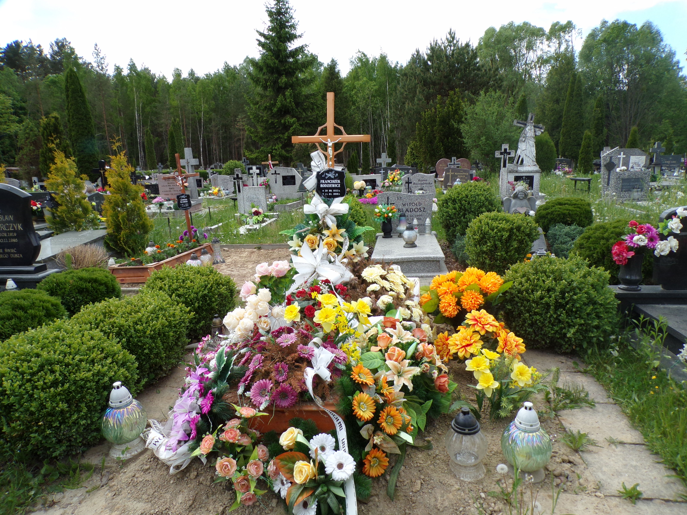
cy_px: 258
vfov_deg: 56.8
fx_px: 476
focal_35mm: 24
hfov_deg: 71.6
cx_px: 344
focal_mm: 4.3
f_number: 5.8
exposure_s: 1/140
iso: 80
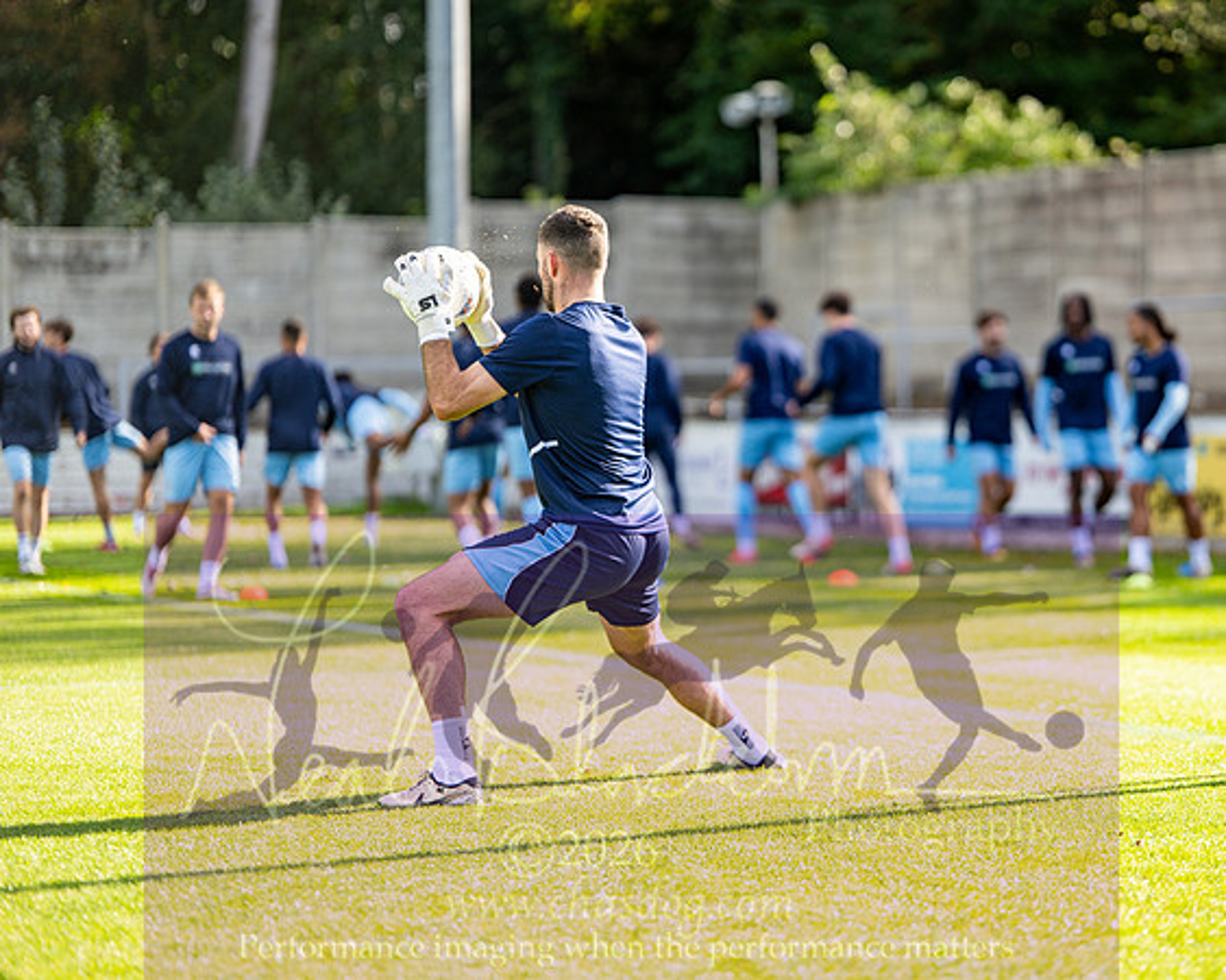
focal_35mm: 108
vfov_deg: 14.3
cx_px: 829
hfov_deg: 17.8
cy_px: 437
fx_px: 3914
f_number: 1.4
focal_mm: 85
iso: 100
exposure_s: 1/2500
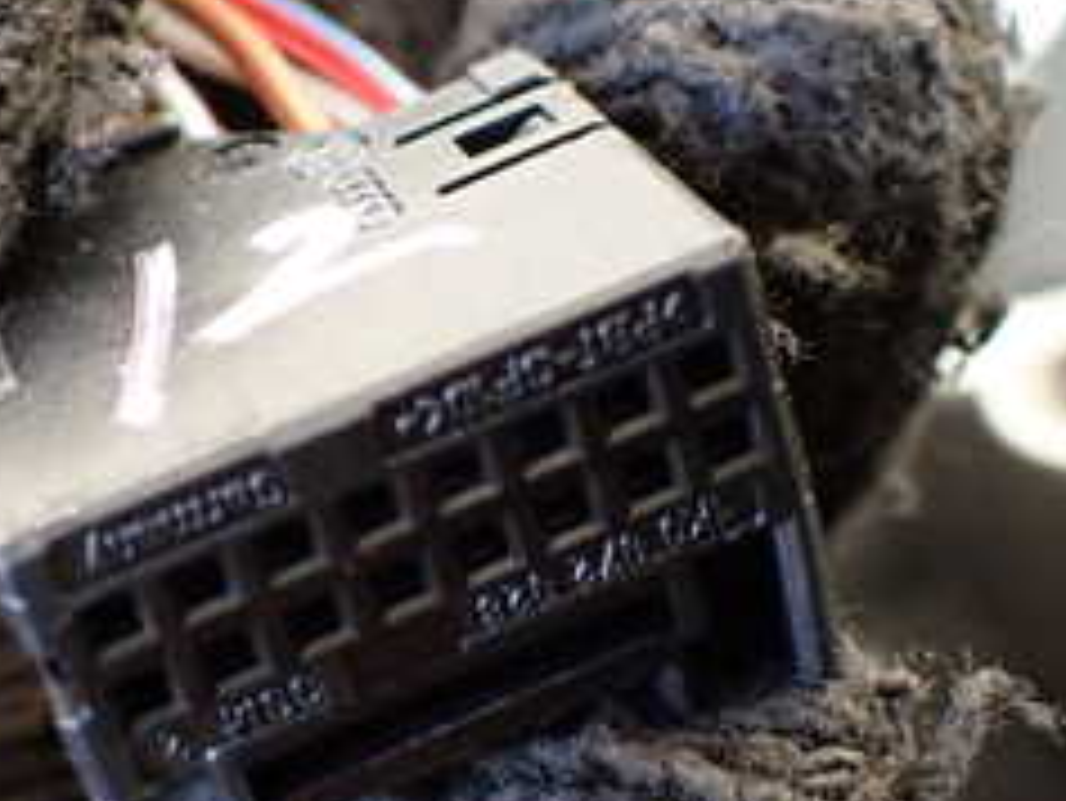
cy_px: 369
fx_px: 2342
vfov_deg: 19.4
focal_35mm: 76
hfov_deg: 25.5
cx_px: 342
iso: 640
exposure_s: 1/125
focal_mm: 5.4
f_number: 2.3
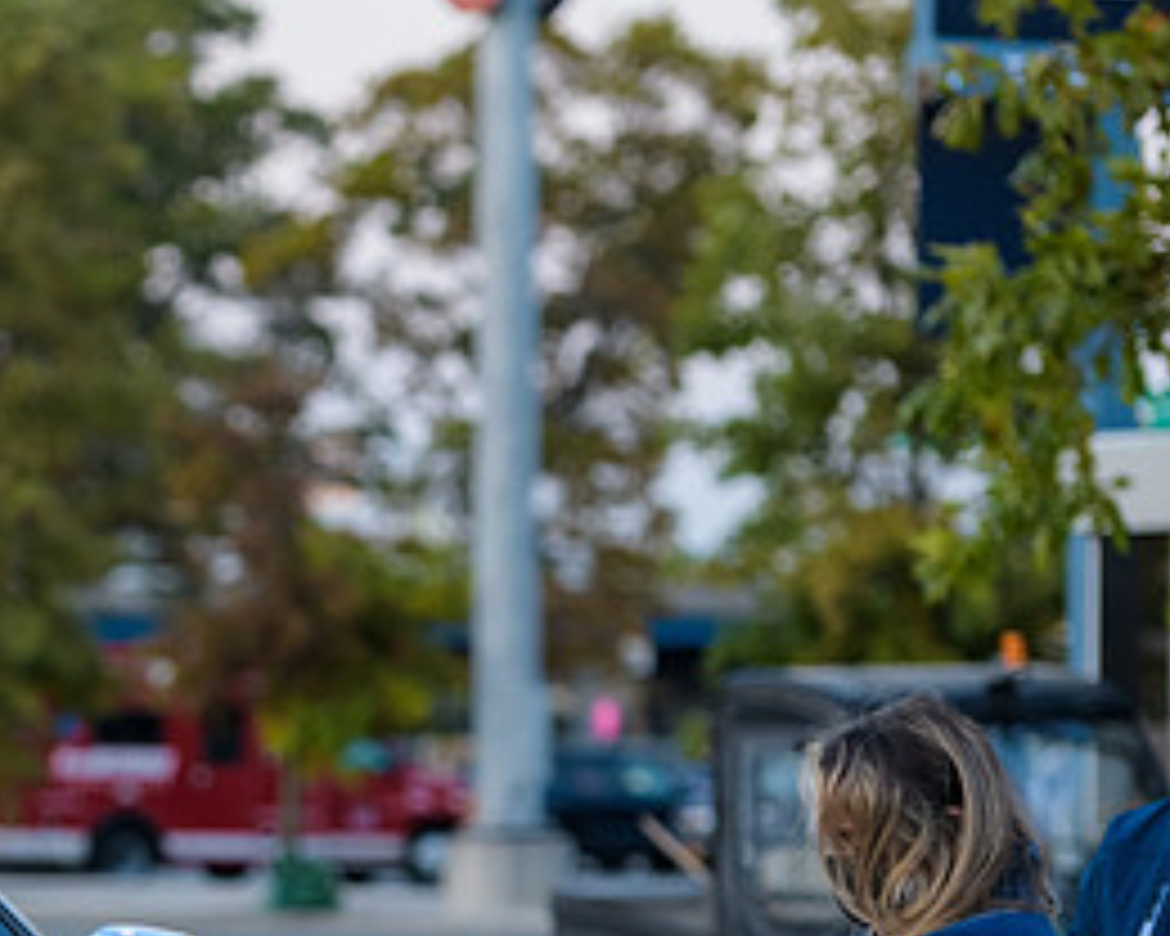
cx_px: -27
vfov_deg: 7.0
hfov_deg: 8.7
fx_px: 7618
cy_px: 830
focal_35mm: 220
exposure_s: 1/200
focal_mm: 105
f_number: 3.2
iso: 1000
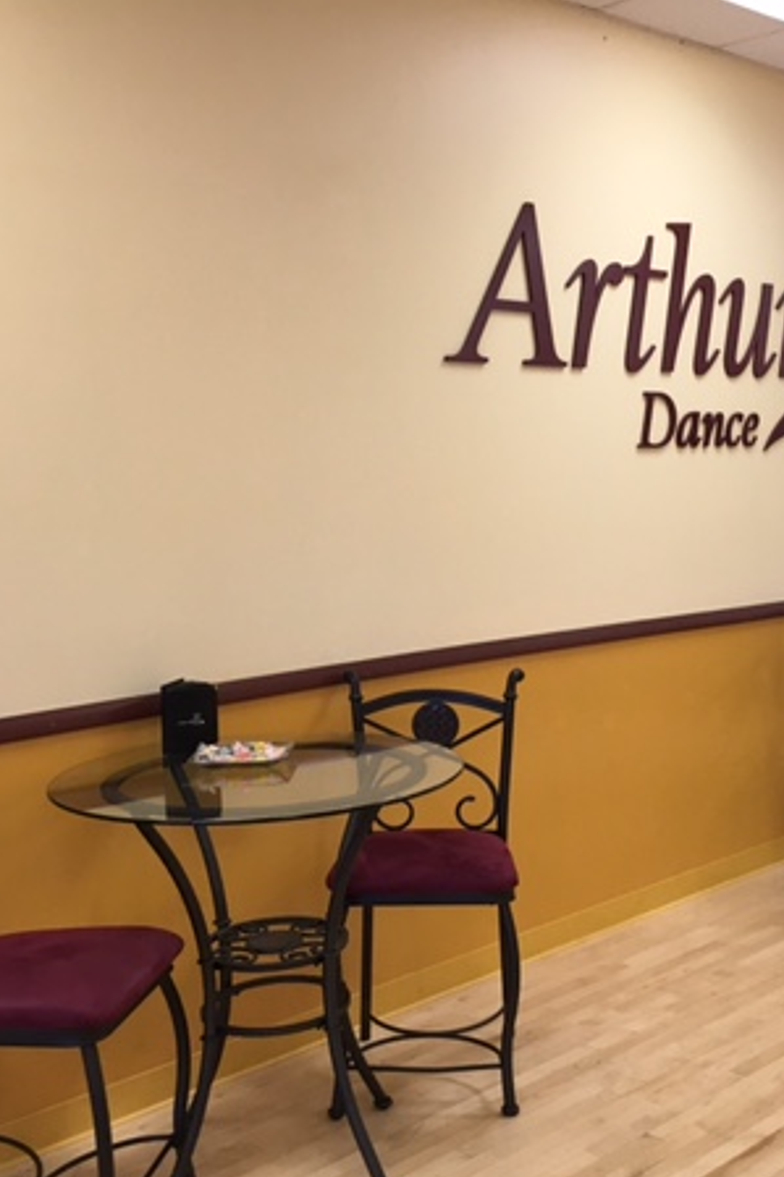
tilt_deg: -8.6
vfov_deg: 45.4
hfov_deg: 30.7
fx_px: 1406
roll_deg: +0.5
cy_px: 627
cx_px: 582
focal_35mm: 43
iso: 40
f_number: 2.2
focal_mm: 4.15
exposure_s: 1/30
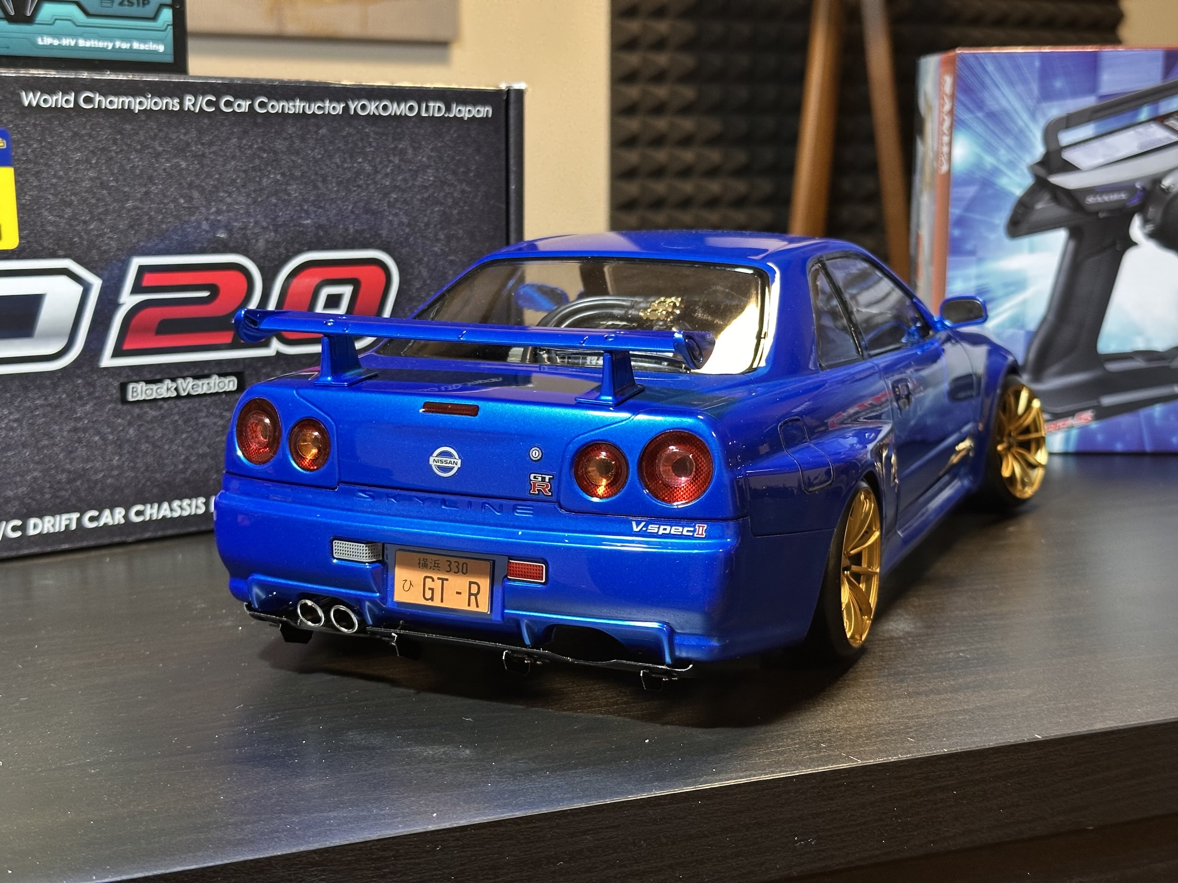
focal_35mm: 48
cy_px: 442
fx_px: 1633
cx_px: 589
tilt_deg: -10.4
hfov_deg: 39.7
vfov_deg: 30.3
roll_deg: -0.6
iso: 320
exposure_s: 1/33
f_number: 1.78
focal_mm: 6.86
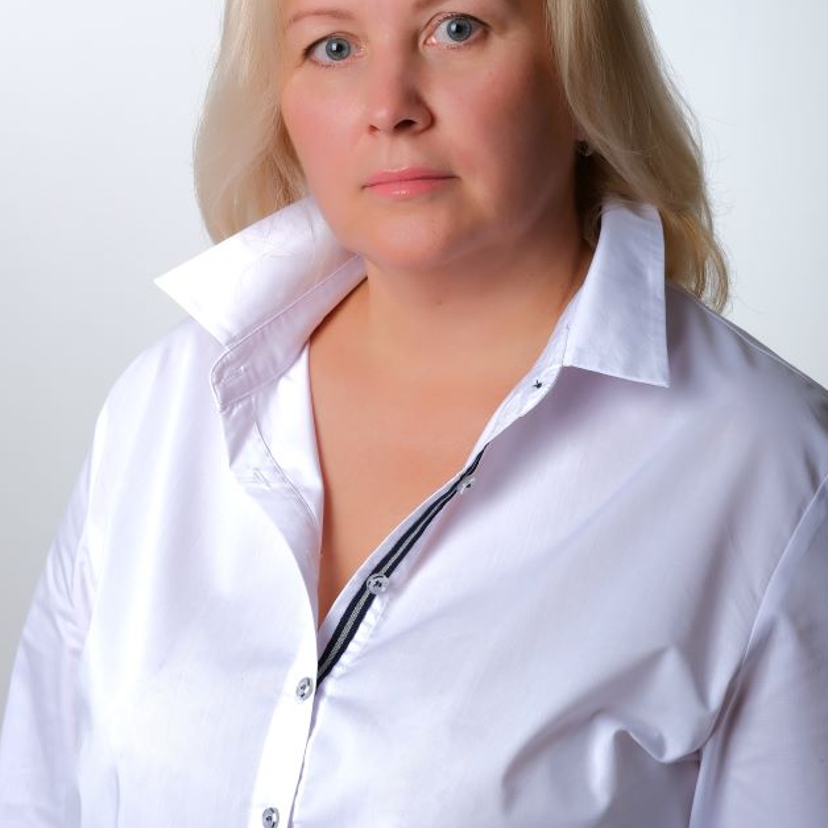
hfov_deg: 16.1
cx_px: 416
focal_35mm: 108
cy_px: 297
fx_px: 2923
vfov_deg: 16.1
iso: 100
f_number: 10
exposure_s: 1/160
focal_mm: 56
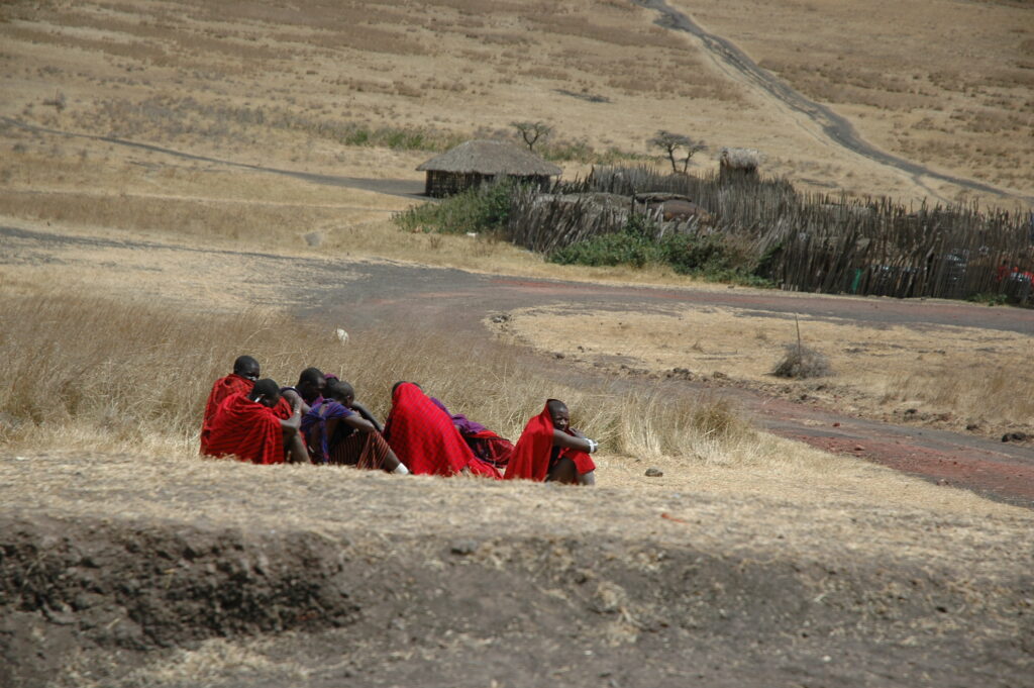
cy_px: 344
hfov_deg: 19.5
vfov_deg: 13.0
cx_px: 517
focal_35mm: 105
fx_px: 3013
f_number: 4.5
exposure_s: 1/1600
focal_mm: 70
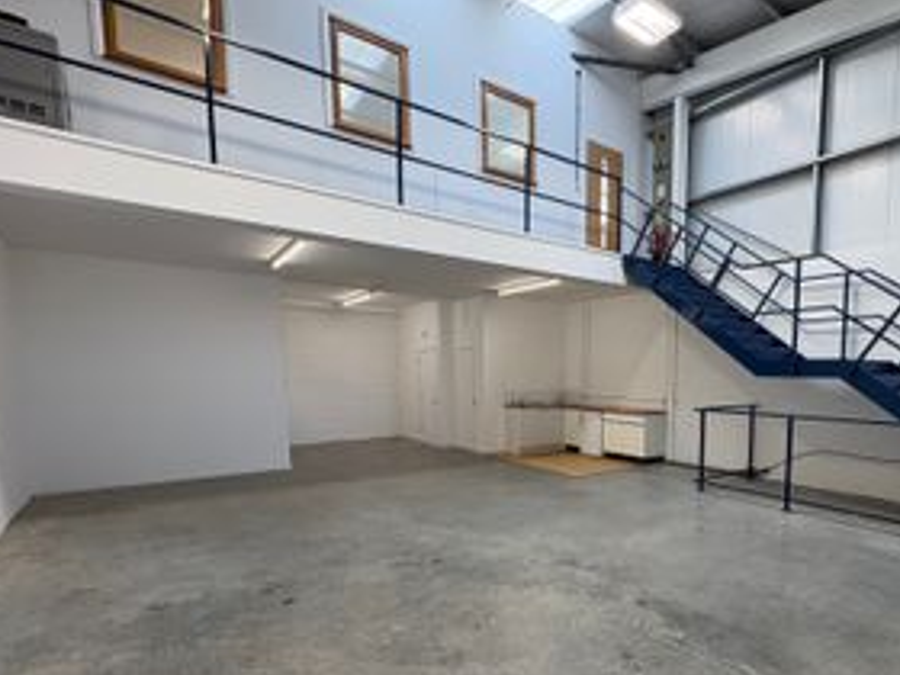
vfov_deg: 65.0
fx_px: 520
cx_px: 575
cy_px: 424
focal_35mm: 20
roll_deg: +0.0
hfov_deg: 79.9
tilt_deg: -5.2
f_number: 2.2
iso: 100
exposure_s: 1/100
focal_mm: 2.22
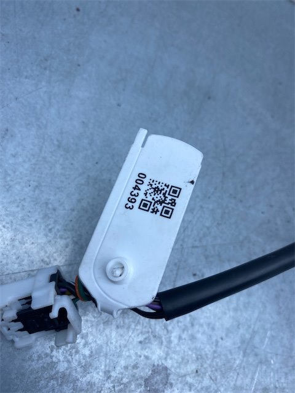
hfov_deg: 53.1
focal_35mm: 26
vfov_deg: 67.3
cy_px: 196
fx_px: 295
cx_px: 148
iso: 32
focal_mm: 4.25
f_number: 1.8
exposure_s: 1/990
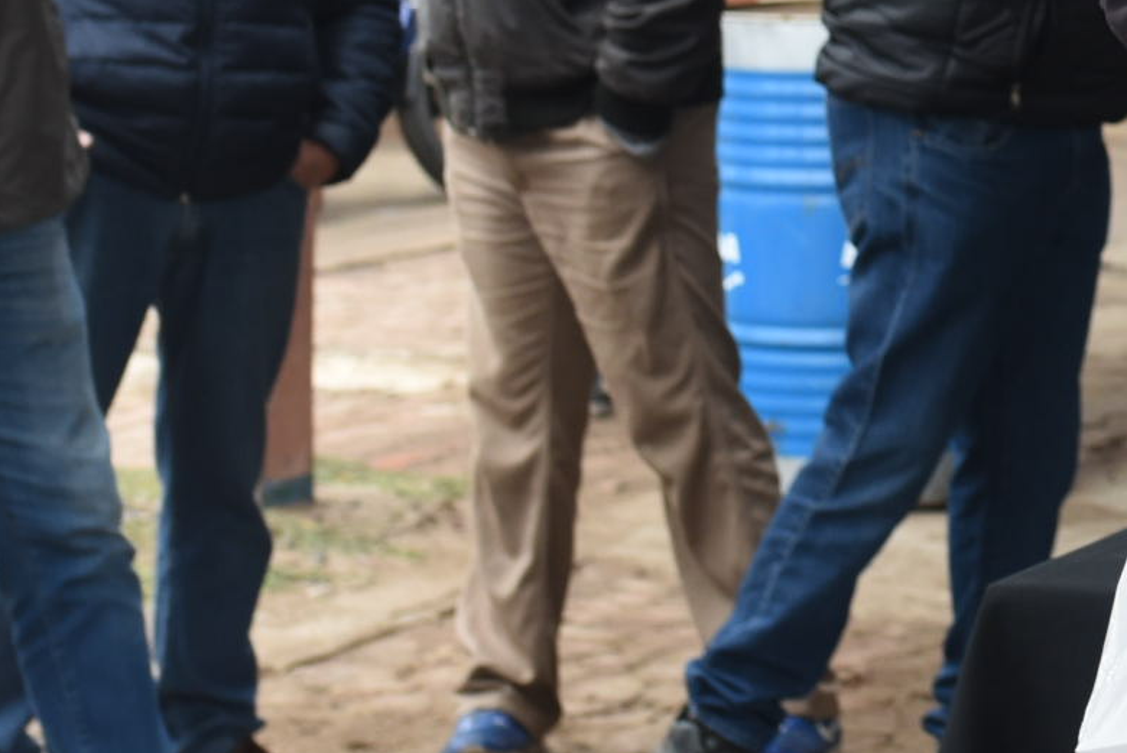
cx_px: 1728
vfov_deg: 10.0
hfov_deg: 14.1
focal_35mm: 135
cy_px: -124
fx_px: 4228
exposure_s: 1/250
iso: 800
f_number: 5
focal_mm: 35
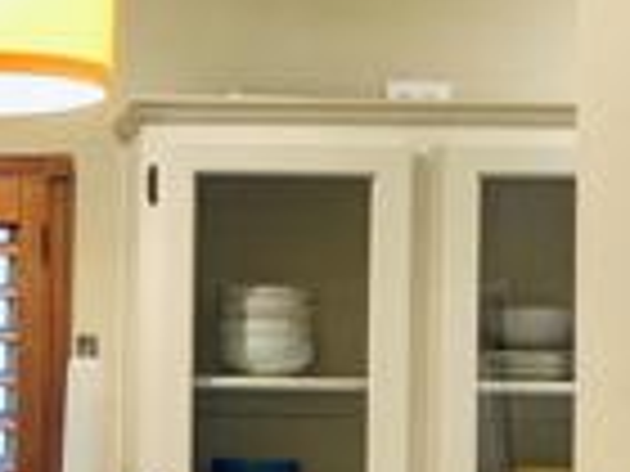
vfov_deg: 12.4
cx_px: -112
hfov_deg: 15.9
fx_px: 2166
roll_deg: -1.5
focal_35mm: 119
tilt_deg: +0.4
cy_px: 387
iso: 200
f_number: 1.8
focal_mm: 4.25
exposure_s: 1/60
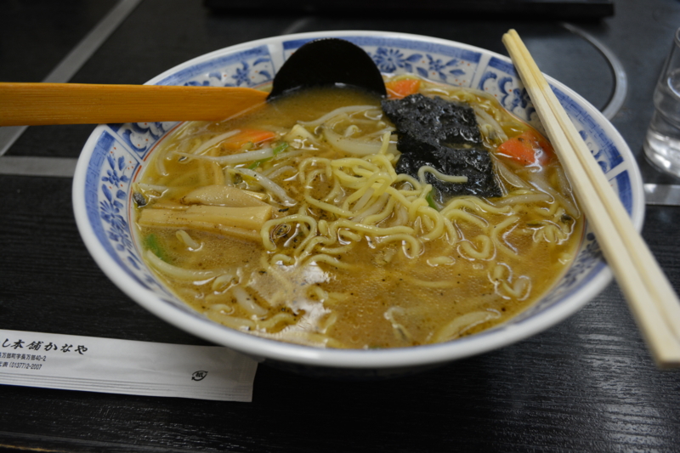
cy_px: 226
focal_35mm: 33
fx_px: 623
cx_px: 340
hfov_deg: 57.2
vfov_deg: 40.0
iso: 800
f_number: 4.5
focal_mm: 22
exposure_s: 1/30
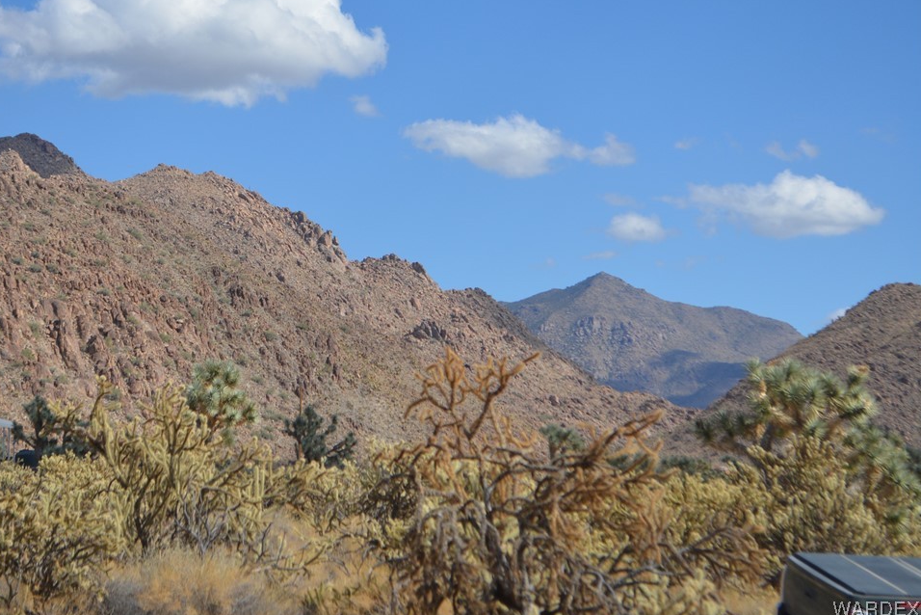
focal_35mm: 94
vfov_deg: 14.6
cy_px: 281
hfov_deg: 21.8
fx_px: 2394
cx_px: 403
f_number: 7.1
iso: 400
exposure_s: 1/1600
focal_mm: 55
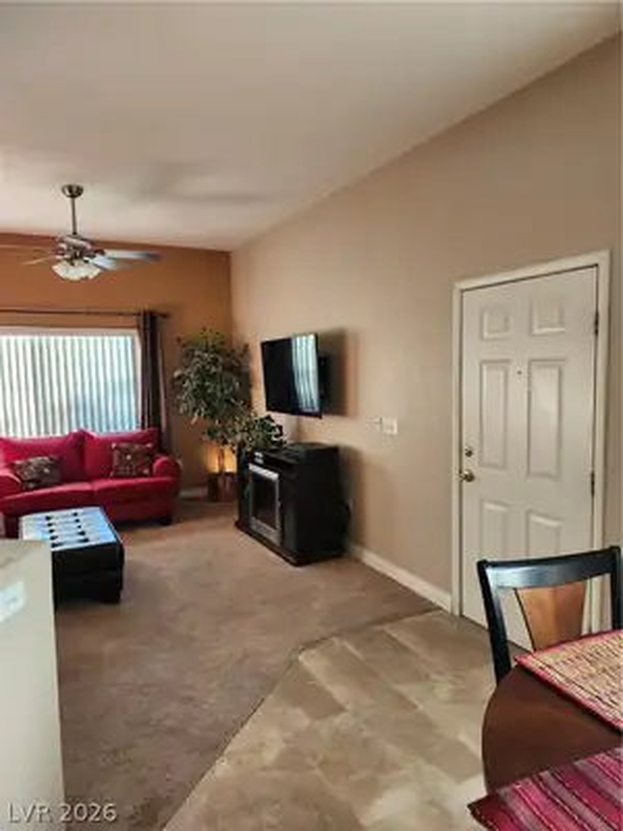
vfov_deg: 73.9
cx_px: 312
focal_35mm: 23
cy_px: 416
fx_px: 552
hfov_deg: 58.9
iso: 250
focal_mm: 5.54
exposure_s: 1/120
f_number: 1.8
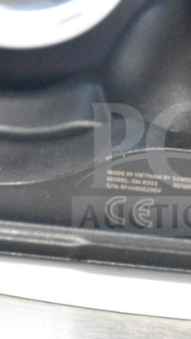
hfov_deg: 9.2
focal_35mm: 131
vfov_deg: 16.4
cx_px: 166
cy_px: 170
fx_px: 1176
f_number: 5.6
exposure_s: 1/100
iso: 25600
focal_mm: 55
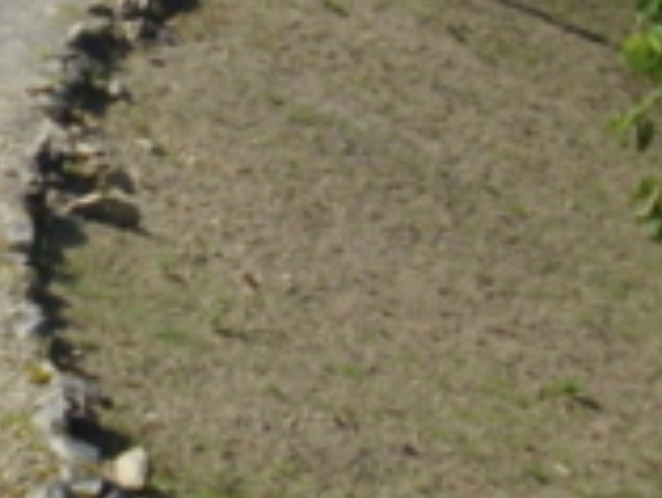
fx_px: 3828
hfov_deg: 9.8
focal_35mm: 200
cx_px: -17
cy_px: -63
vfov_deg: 7.4
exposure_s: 1/320
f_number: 5.6
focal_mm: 6.2
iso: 80
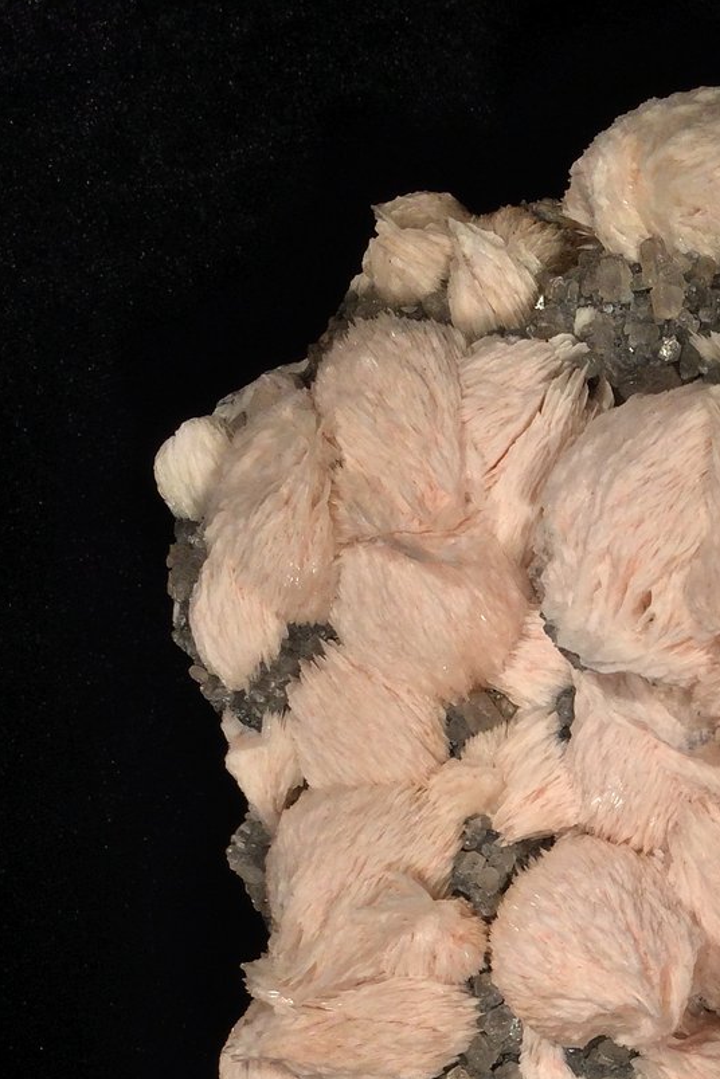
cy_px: 888
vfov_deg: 32.3
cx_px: 798
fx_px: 1800
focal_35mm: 60
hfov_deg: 21.4
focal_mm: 4.15
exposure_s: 1/570
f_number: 2.2
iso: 32
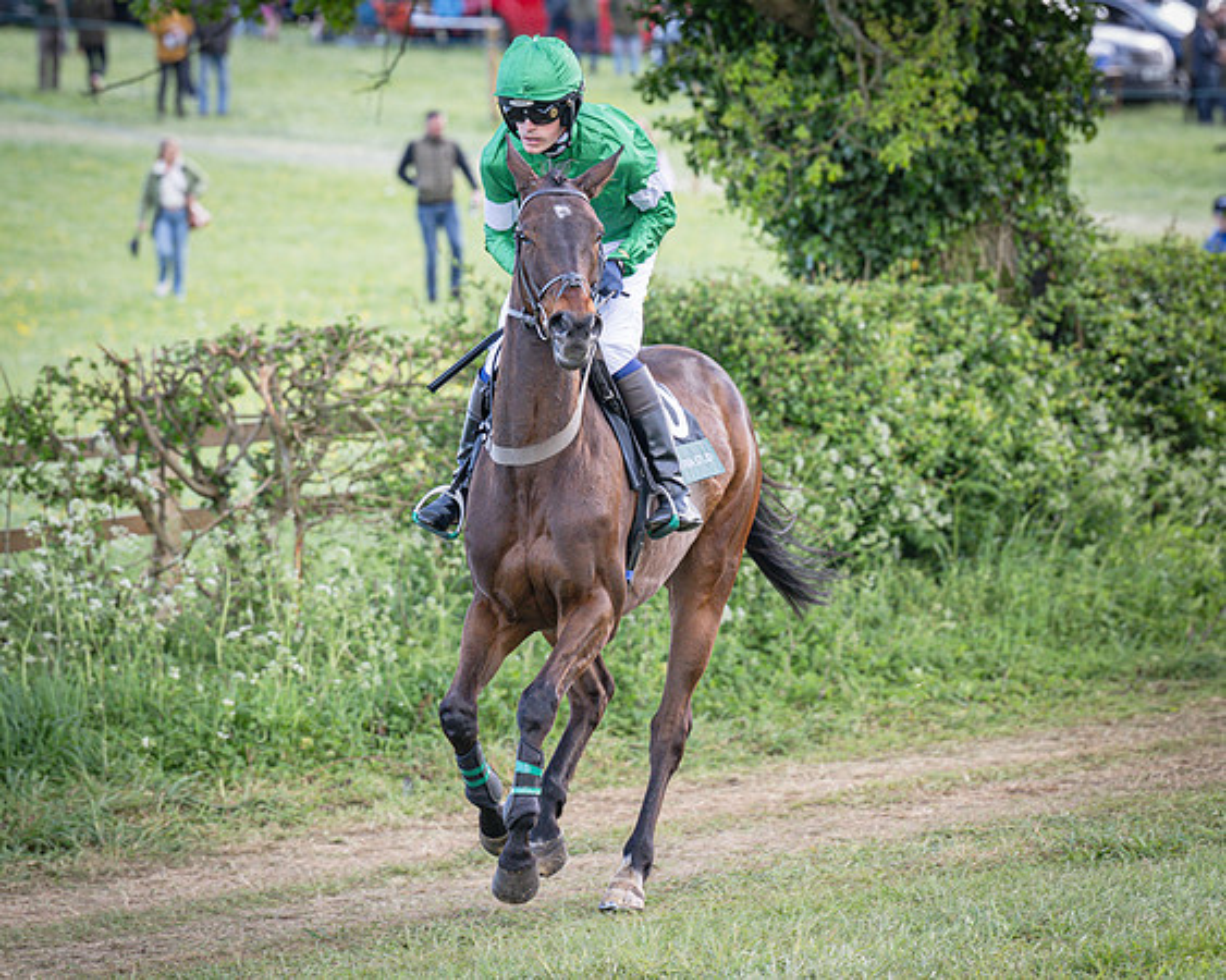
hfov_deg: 7.2
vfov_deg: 5.8
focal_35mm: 268
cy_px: 537
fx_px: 9704
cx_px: 554
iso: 400
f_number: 4
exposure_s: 1/640
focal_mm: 145
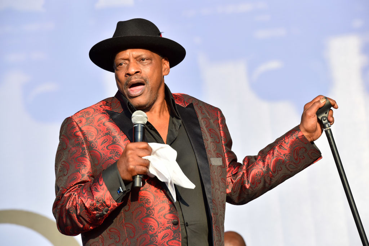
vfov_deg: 6.9
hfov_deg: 10.3
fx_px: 2051
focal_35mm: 200
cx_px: 184
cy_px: 123
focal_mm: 200
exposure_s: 1/320
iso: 500
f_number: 10
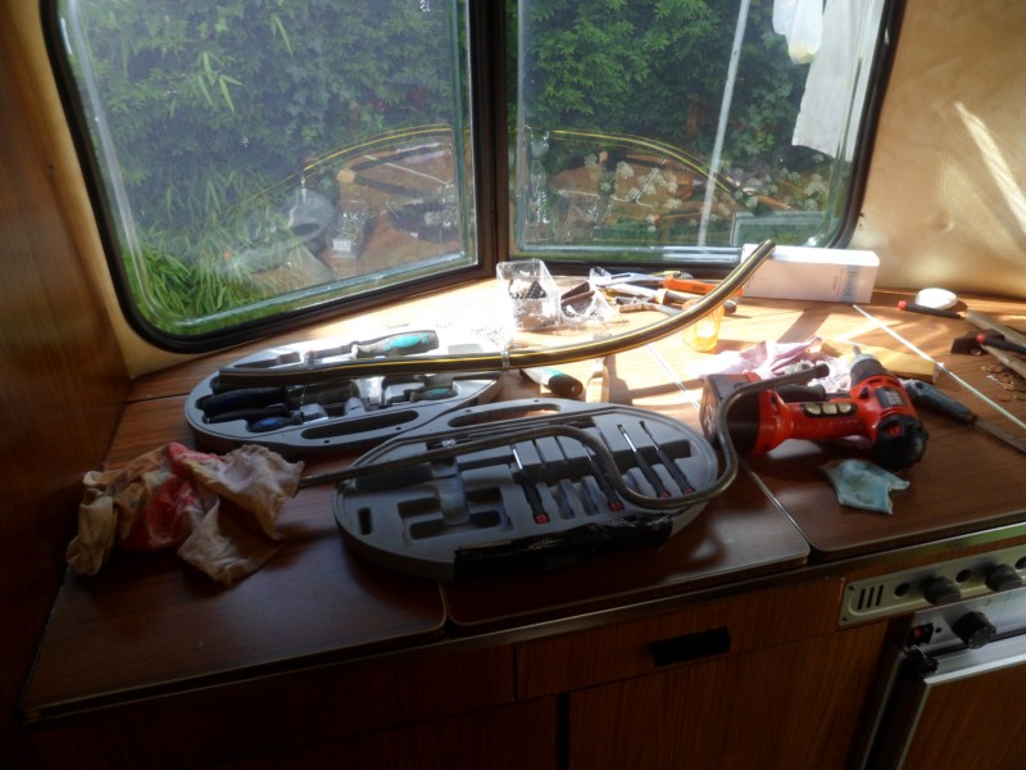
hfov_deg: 67.3
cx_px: 513
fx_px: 771
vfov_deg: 53.1
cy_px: 385
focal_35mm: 26
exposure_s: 1/90
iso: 80
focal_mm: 4.9
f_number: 3.3
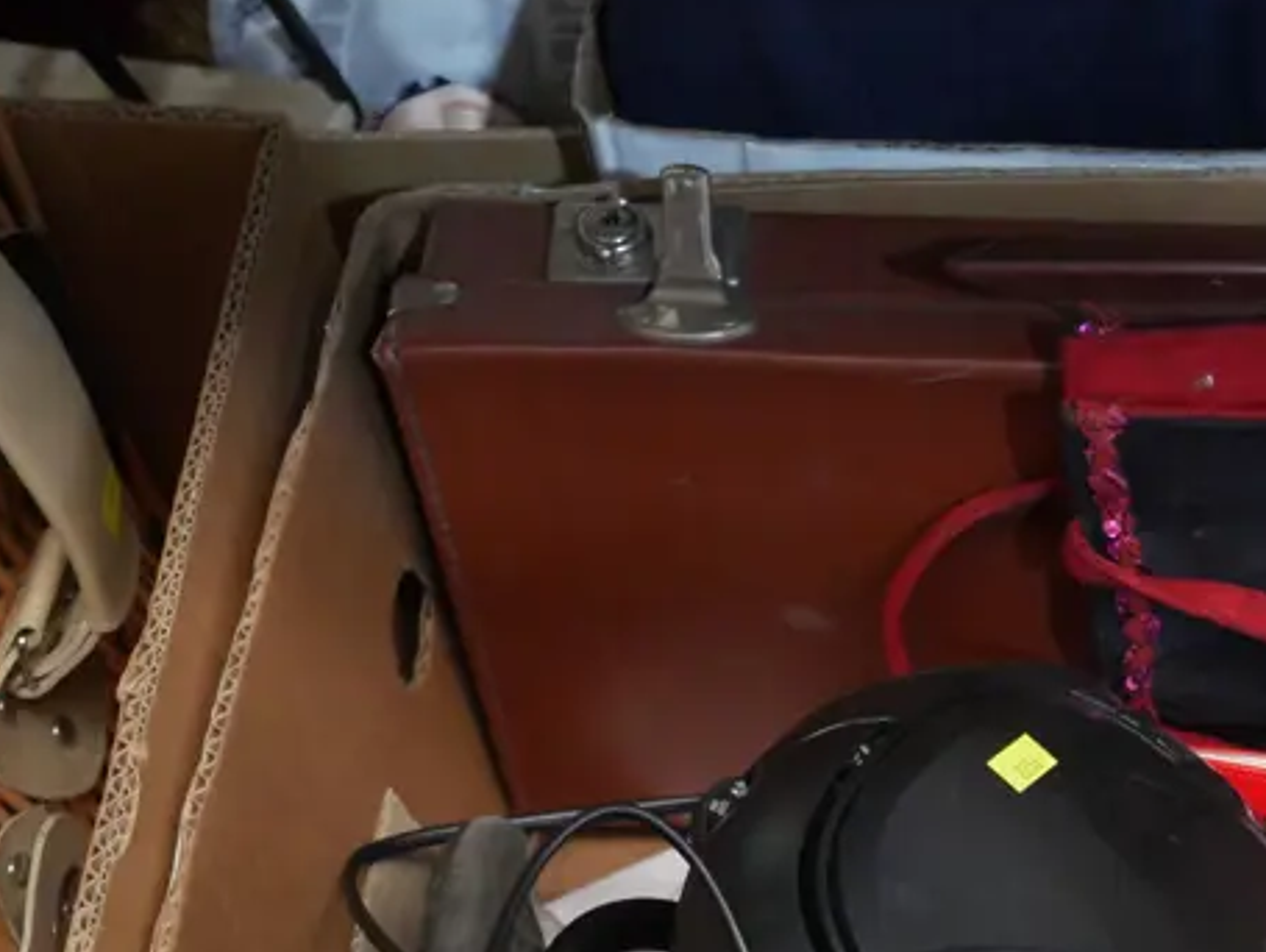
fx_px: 2635
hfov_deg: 25.5
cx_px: 1297
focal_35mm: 72
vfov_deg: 19.8
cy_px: 990
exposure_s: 1/60
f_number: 3.6
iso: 2000
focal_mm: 16
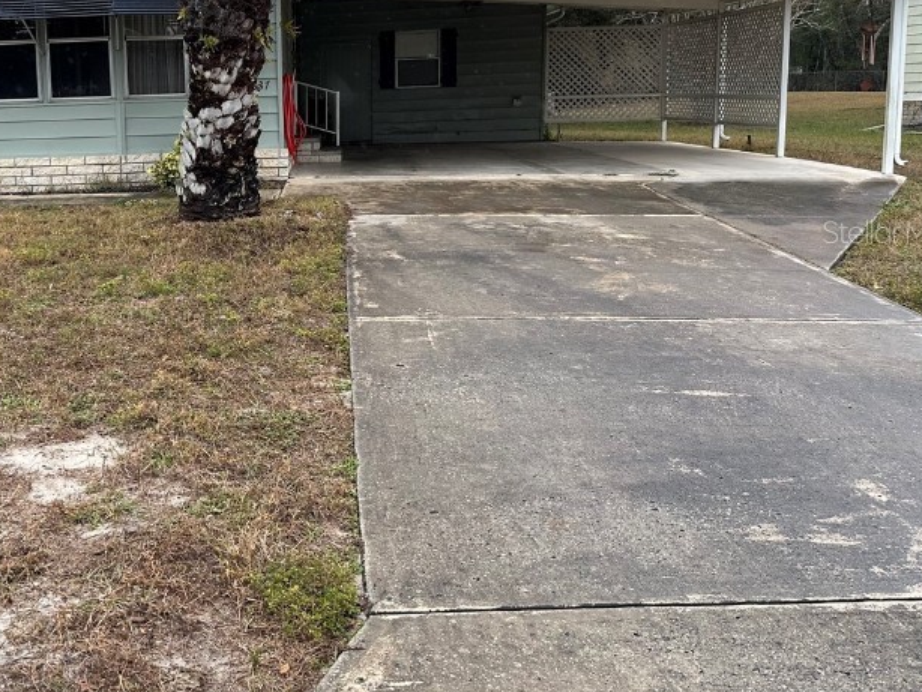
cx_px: 195
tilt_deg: -8.1
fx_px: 1066
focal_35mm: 40
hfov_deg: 44.7
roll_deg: +2.1
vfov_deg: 35.6
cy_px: 231
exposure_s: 1/785
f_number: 1.78
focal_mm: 6.86
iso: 80
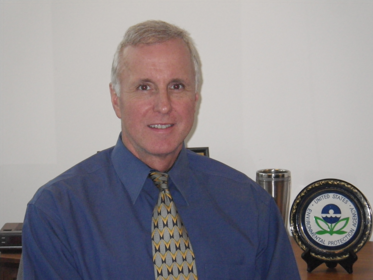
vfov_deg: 12.9
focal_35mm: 115
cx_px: 186
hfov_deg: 17.1
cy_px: 140
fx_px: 1239
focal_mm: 20.6
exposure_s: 1/160
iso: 640
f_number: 5.2
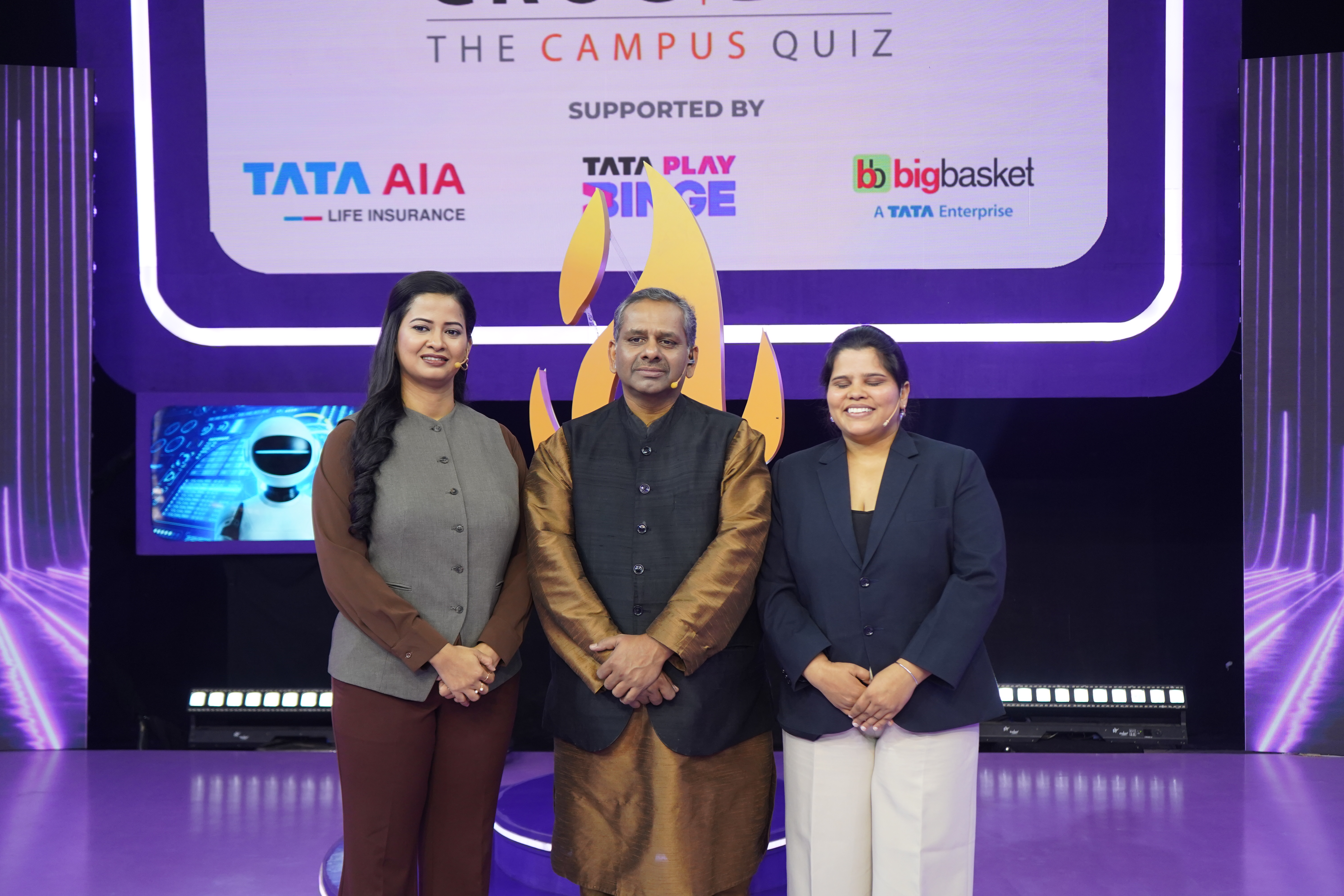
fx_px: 1381
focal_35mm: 37
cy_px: 448
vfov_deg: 35.9
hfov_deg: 51.9
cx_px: 672
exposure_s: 1/160
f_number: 4
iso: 1600
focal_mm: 37
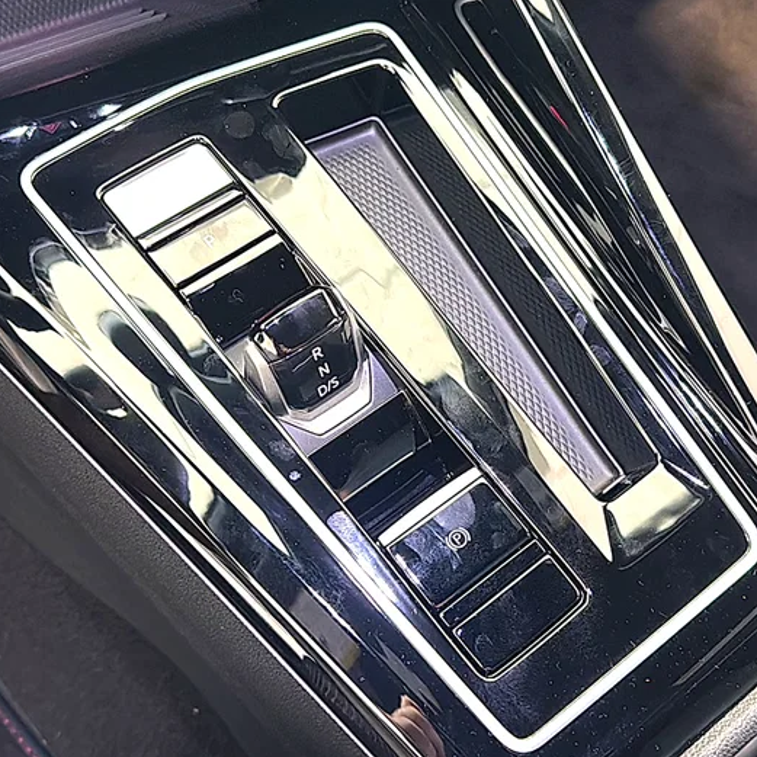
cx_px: 408
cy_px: 378
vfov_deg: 43.9
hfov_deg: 43.8
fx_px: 940
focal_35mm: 38
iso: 320
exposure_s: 1/41
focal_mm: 6.86
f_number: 1.78
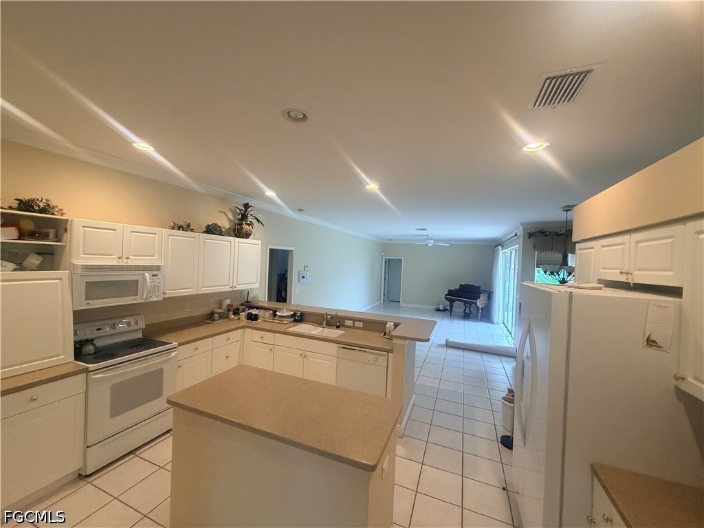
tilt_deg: -0.6
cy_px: 264
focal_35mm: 14
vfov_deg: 85.7
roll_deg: -2.1
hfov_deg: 102.1
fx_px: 285
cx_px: 352
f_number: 2.2
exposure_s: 1/120
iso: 320
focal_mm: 2.22
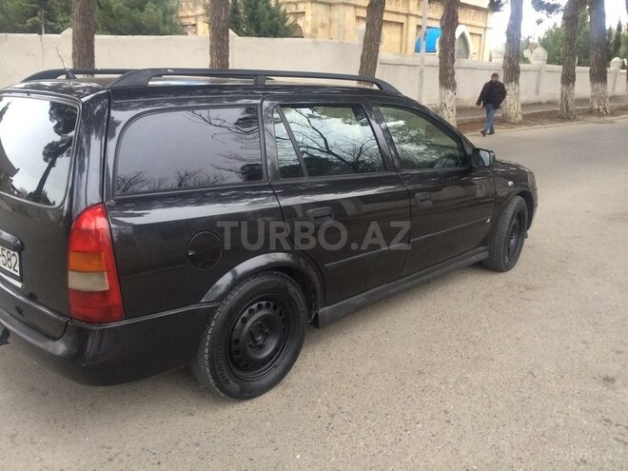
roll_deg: -1.4
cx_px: 314
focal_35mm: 29
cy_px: 236
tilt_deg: -19.1
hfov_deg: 61.7
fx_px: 526
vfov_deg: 48.2
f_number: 2.2
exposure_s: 1/33
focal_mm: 4.15
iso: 160
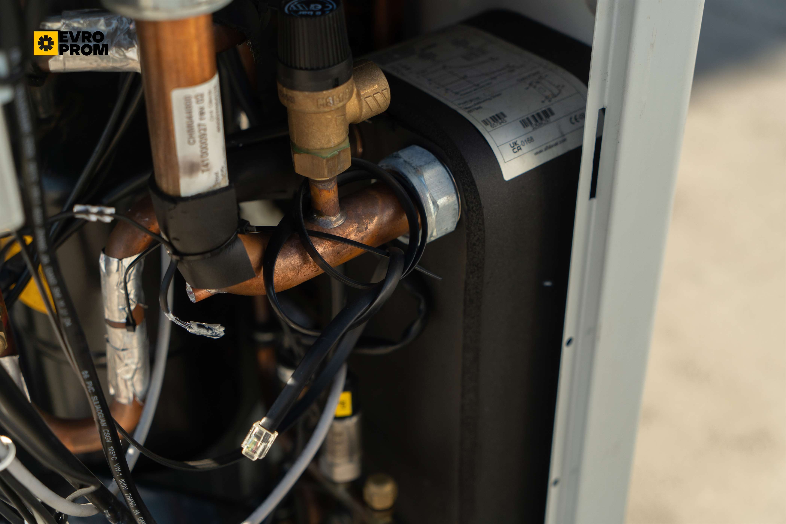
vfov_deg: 25.5
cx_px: 393
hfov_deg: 37.5
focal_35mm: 53
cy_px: 262
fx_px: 1157
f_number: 4.5
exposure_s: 1/100
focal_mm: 53
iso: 100
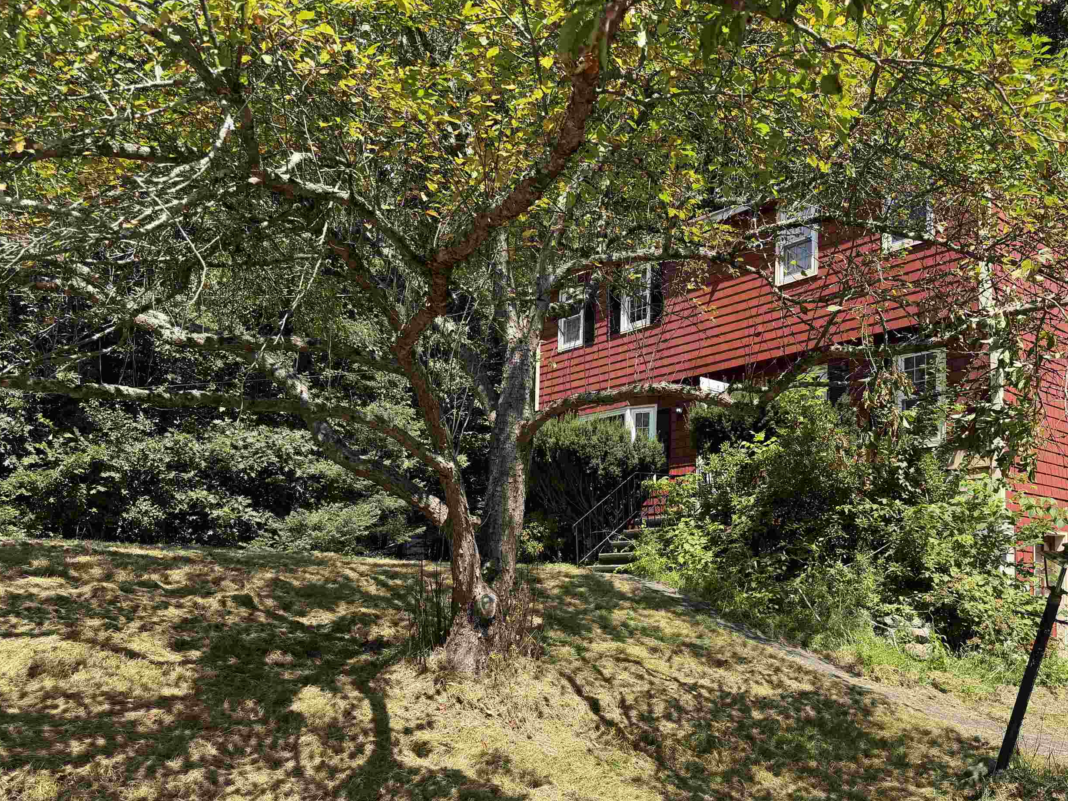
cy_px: 498
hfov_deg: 59.6
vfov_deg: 46.4
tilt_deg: +5.7
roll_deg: -0.9
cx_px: 627
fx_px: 925
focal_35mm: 30
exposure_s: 1/2232
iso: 100
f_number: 1.78
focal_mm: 6.76
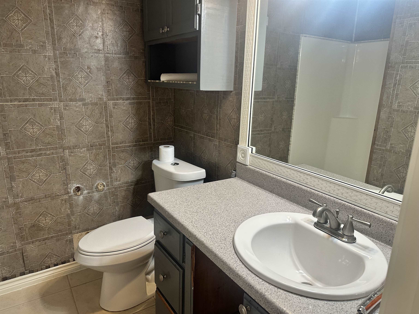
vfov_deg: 56.8
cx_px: 210
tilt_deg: -15.0
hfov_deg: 71.6
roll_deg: -2.2
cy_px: 157
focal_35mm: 24
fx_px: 291
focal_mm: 6.86
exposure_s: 1/120
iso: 200
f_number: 1.78
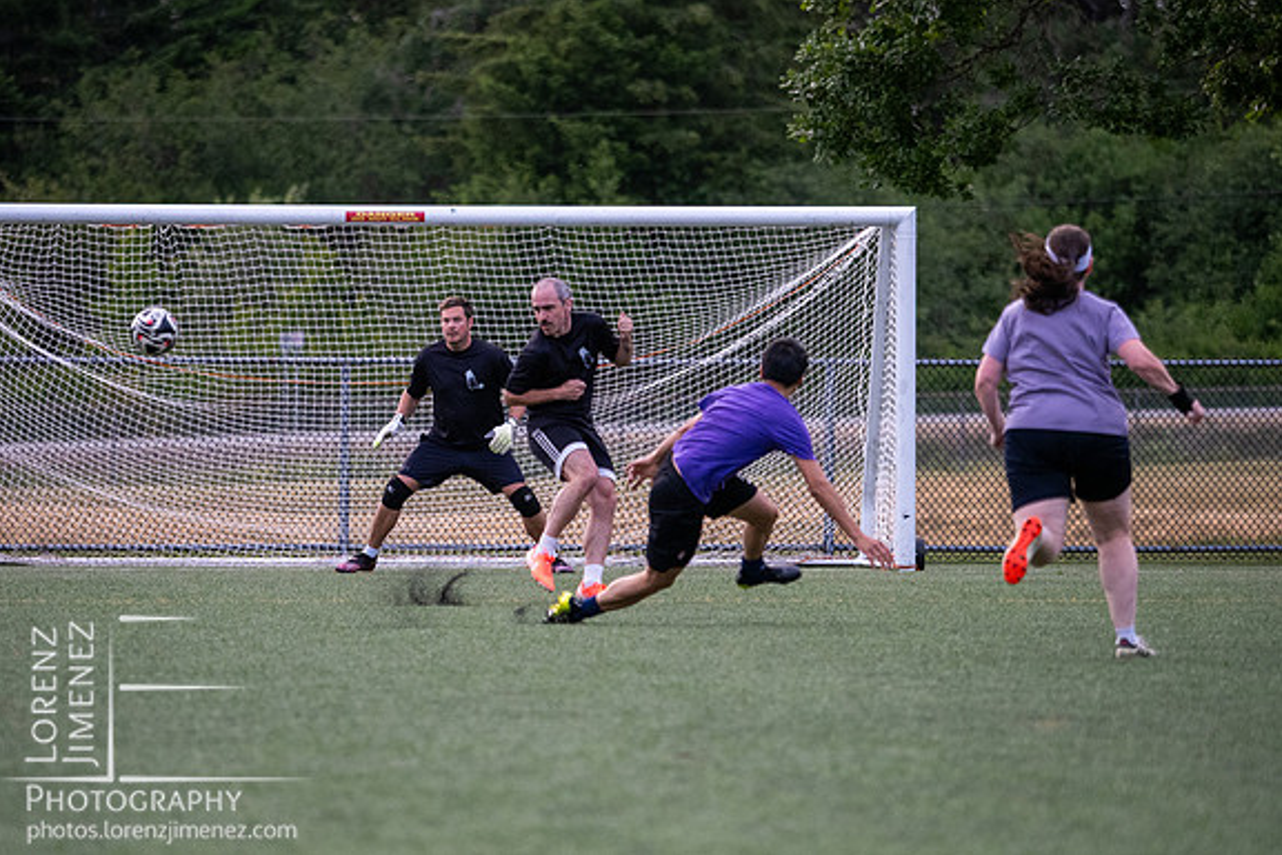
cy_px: 473
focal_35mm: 319
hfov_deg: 6.5
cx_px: 639
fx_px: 11362
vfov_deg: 4.3
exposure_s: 1/1000
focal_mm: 150
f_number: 2.8
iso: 1600
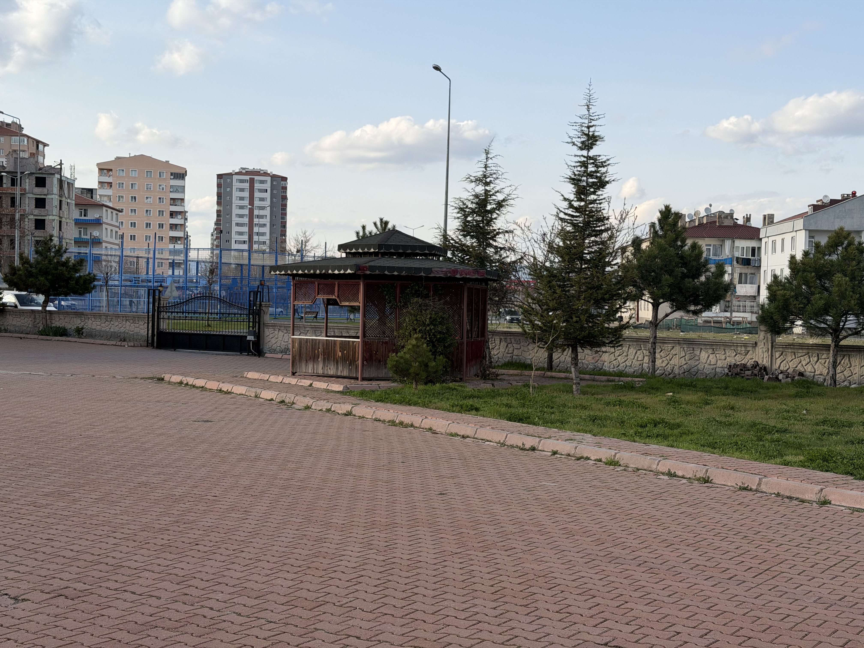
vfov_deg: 30.3
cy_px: 324
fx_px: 1198
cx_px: 432
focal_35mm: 48
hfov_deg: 39.7
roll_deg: -2.6
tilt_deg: -1.4
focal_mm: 6.76
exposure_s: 1/2273
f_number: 1.78
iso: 64
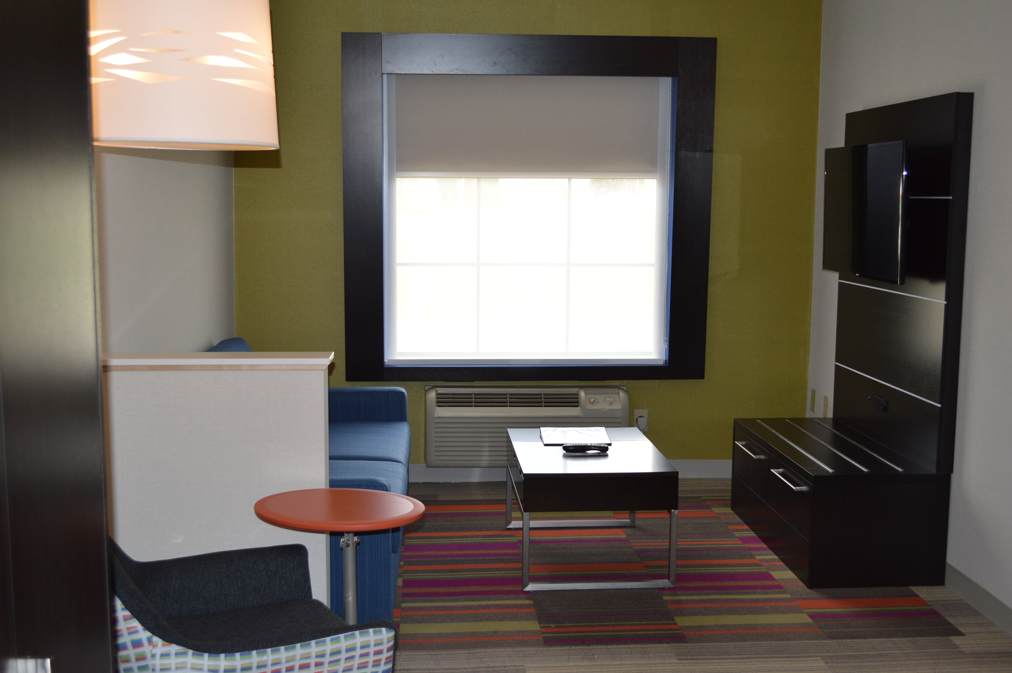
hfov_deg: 46.4
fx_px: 1180
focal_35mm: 42
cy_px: 336
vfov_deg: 31.8
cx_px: 506
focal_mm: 28
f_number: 4.5
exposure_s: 1/125
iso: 400
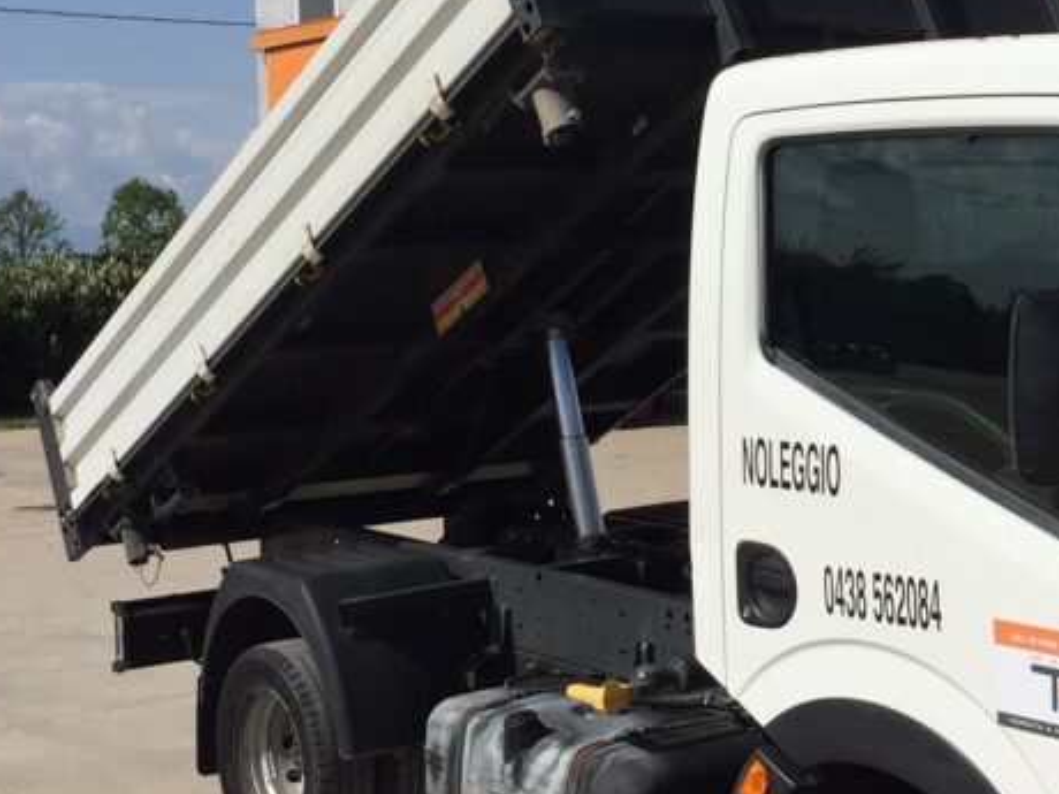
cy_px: 310
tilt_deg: -0.2
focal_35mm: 65
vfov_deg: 22.5
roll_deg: +0.4
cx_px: 751
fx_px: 1989
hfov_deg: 29.5
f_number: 2.2
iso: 32
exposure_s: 1/5650
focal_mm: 4.15
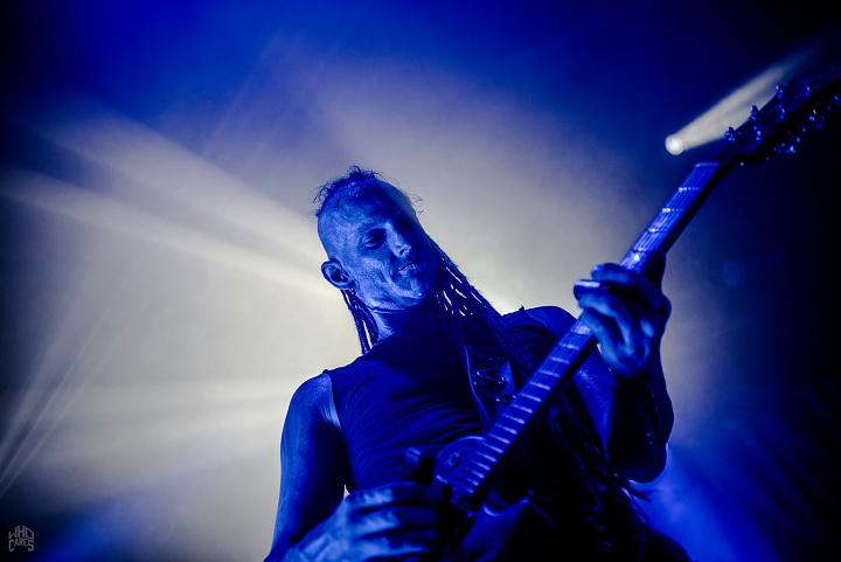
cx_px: 420
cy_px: 281
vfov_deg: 29.9
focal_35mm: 45
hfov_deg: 43.6
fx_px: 1052
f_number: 2.8
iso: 320
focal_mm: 45
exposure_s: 1/80
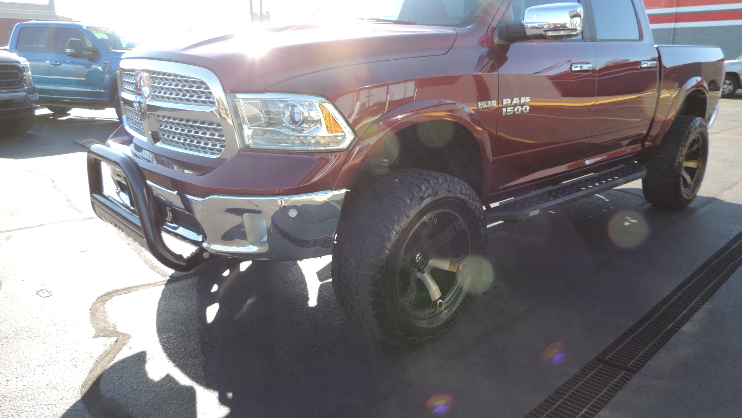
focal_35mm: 27
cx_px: 374
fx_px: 531
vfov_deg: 42.9
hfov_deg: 69.9
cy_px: 198
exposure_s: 1/250
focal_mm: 4.3
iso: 80
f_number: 3
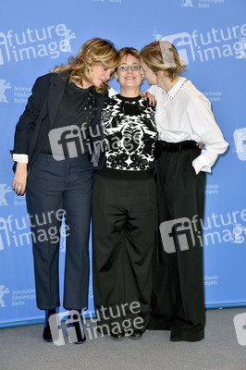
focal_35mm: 78
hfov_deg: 17.5
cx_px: 123
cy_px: 185
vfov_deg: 26.0
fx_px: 801
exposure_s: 1/125
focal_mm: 78
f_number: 5.6
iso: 640
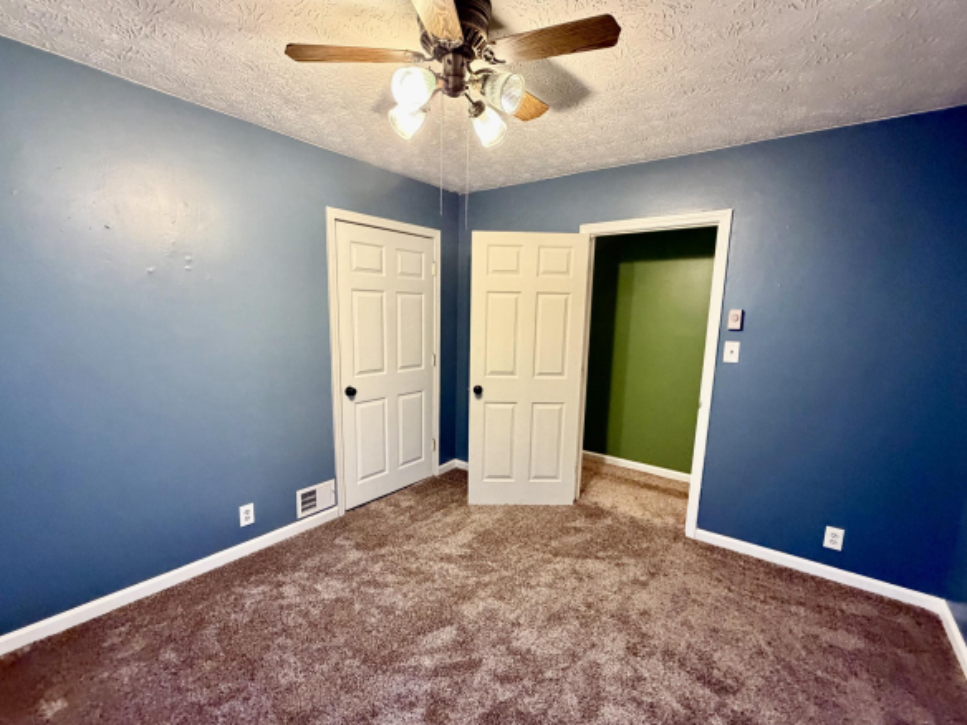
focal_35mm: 16
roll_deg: +0.0
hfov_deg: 94.5
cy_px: 389
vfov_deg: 78.0
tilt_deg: -8.8
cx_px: 481
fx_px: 447
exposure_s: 1/60
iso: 500
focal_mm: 2.22
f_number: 2.2
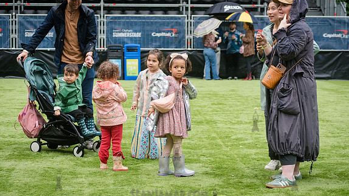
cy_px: 92
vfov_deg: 13.5
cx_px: 176
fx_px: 833
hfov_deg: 23.7
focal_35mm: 90
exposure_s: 1/2000
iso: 2000
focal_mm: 80
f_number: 4.5
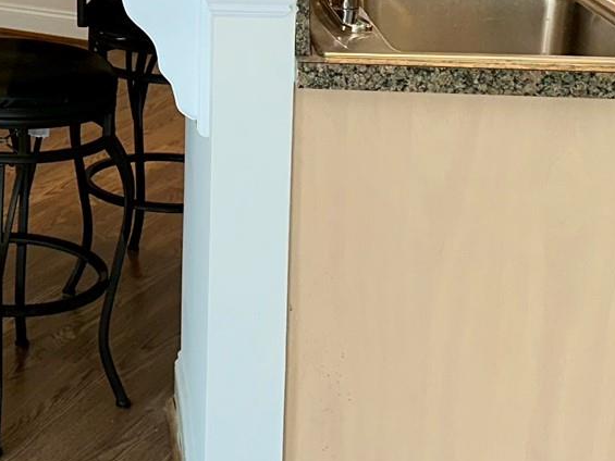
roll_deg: +0.0
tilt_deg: -9.3
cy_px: -54
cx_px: -44
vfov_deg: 16.4
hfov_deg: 21.5
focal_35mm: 87
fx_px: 1546
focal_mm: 6.86
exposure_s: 1/34
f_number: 1.78
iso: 80
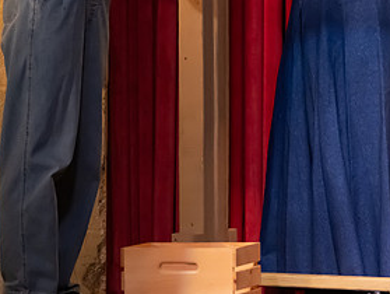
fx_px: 8562
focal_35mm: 759
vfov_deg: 2.0
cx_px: 270
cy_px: -46
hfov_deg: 2.6
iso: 9000
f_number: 2.8
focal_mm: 300
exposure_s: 1/250
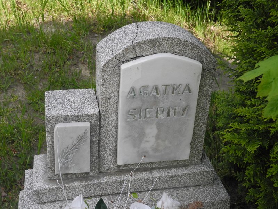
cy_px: 104
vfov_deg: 26.6
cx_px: 139
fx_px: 442
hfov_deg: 34.9
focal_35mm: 55
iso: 100
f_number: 3.5
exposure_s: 1/500
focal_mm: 11.8
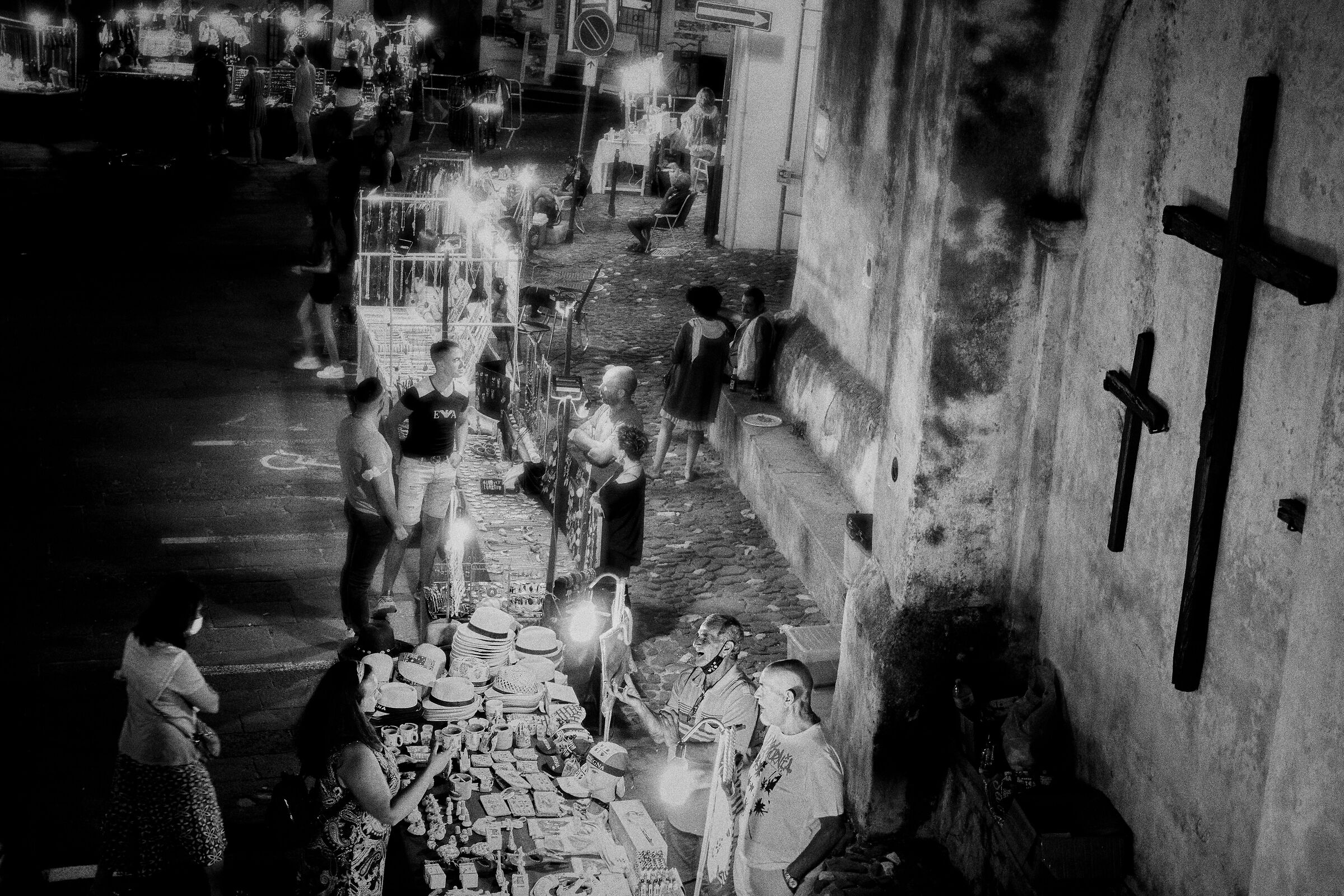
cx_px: 672
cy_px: 448
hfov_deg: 36.9
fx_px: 2016
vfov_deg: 25.1
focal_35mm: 54
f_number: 5.2
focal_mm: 36.3
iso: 5000
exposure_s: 1/60
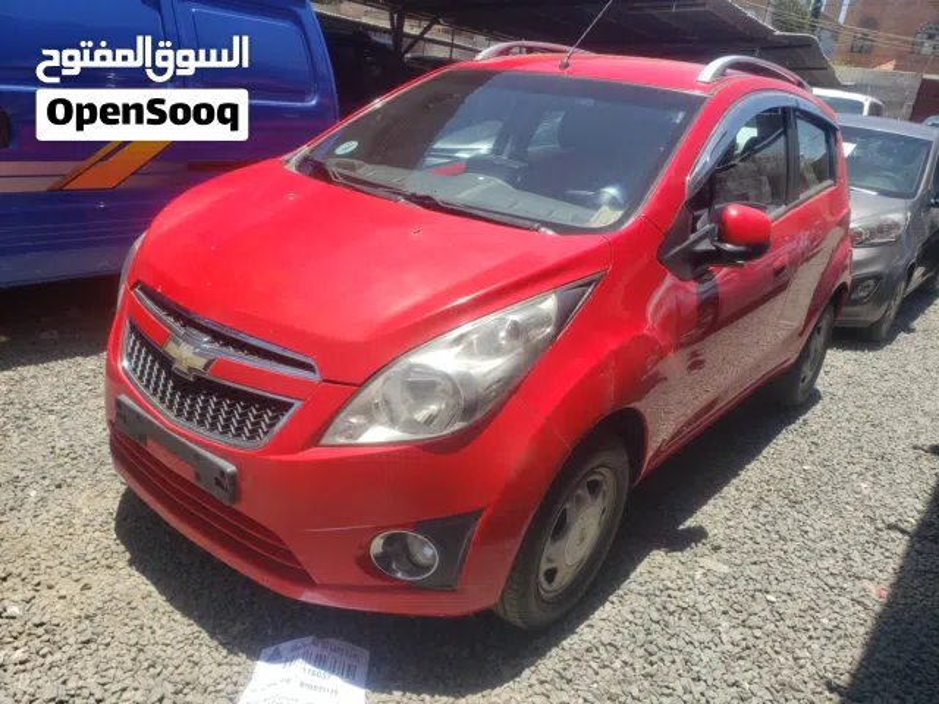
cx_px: 470
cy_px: 352
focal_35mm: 26
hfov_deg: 67.3
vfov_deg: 53.1
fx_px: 705
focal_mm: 4.3
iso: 50
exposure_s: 1/1056
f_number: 2.4
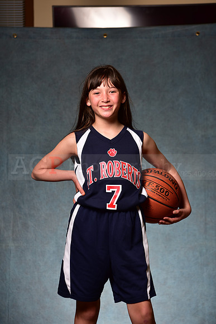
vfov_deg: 28.8
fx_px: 630
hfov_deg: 19.5
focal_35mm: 70
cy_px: 162
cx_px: 108
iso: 100
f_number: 5
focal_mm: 70
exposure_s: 1/200
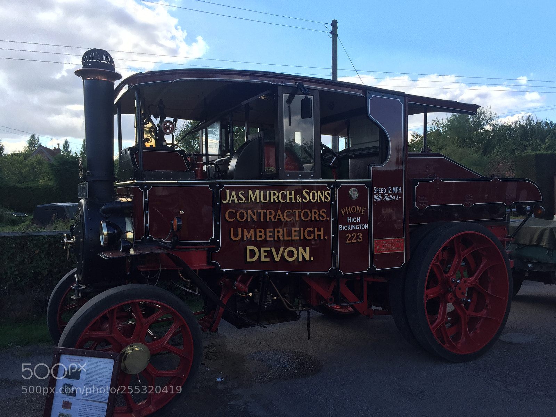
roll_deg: +0.6
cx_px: 278
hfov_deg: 61.7
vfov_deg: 48.2
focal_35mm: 29
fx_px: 466
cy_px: 208
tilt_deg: -2.2
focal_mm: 4.15
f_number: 2.2
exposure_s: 1/719
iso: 32
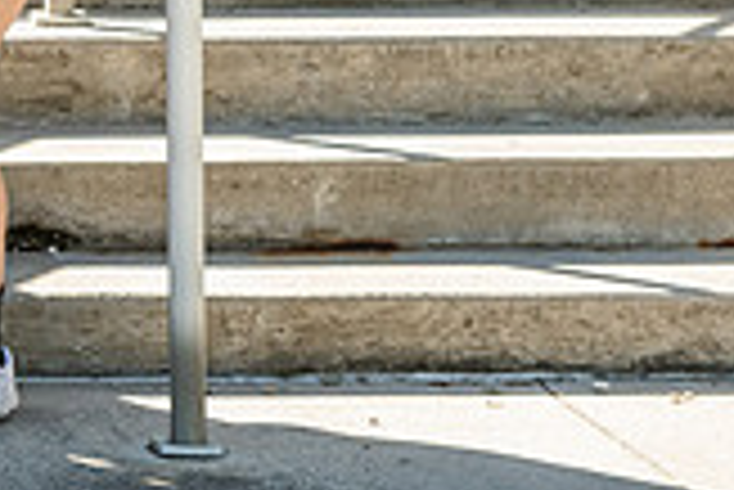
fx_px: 4061
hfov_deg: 9.9
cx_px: -464
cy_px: -258
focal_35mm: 199
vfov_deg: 6.8
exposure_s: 1/250
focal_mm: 56
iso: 250
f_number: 5.6
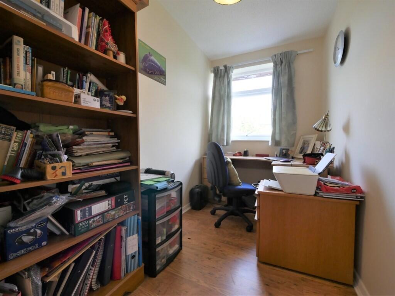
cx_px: 198
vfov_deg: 85.7
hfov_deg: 102.0
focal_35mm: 14
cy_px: 148
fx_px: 160
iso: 320
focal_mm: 7
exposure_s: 1/60
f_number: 4
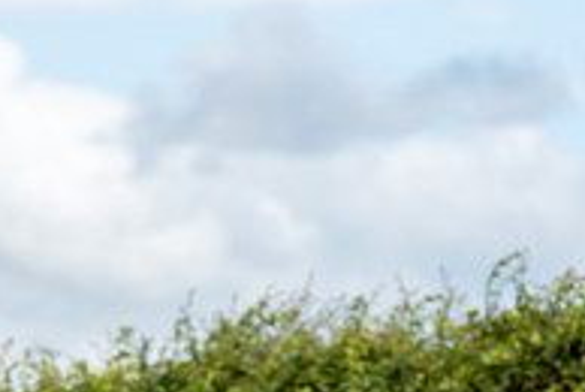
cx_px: -223
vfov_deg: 3.7
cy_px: 550
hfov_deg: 5.5
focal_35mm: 370
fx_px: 6022
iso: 100
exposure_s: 1/1000
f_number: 3.5
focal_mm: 124
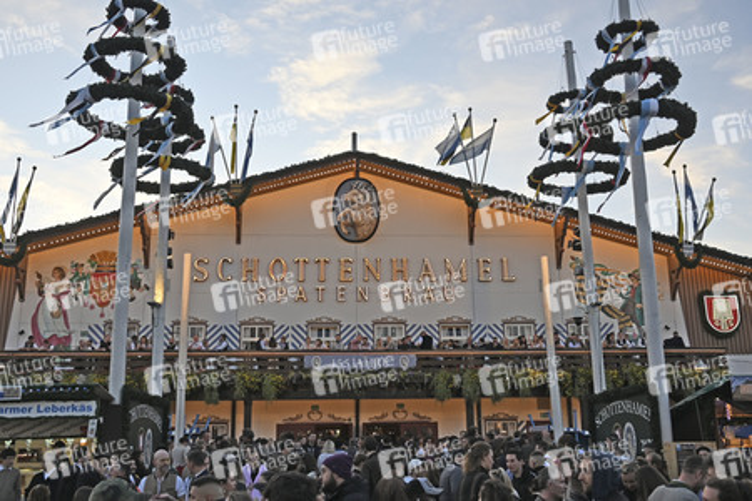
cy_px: 250
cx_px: 376
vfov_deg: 36.9
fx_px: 752
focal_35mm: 36
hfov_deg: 53.1
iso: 250
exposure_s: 1/250
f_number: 4
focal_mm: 24
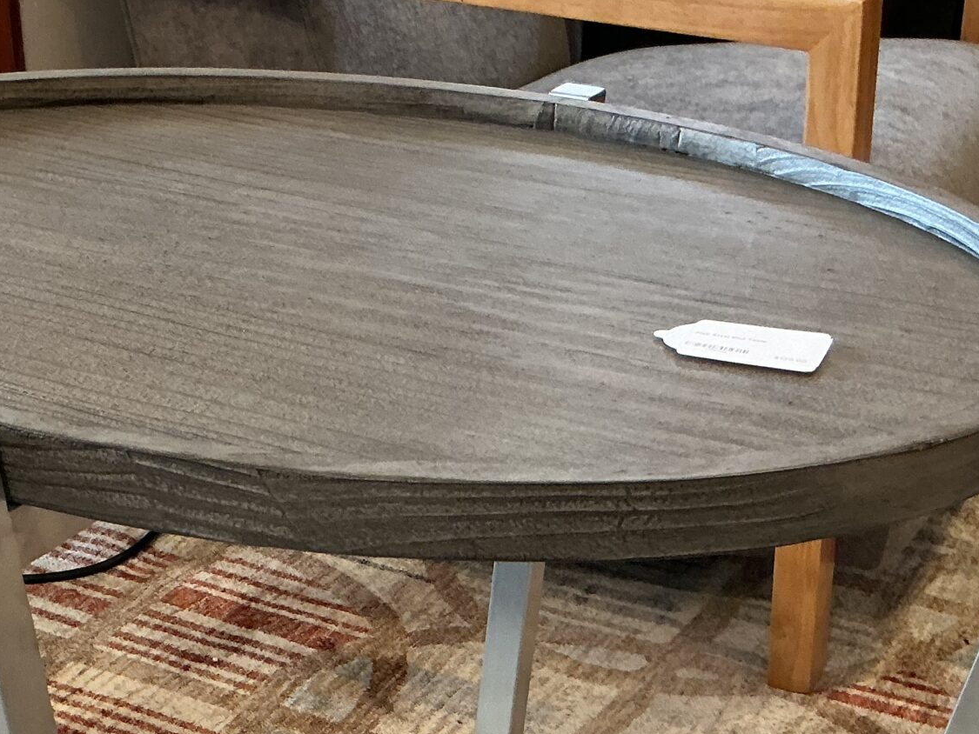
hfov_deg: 29.4
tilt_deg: -33.4
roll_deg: -1.7
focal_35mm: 66
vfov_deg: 21.4
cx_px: 429
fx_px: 1867
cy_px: 751
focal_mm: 3
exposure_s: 1/60
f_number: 1.8
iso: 125
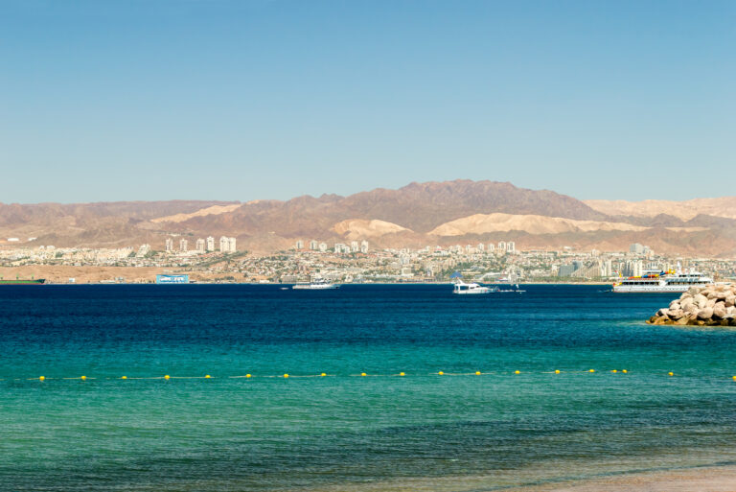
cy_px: 246
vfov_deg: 16.6
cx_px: 368
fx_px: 1688
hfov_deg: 24.6
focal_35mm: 82
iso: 400
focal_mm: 55
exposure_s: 1/400
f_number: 11
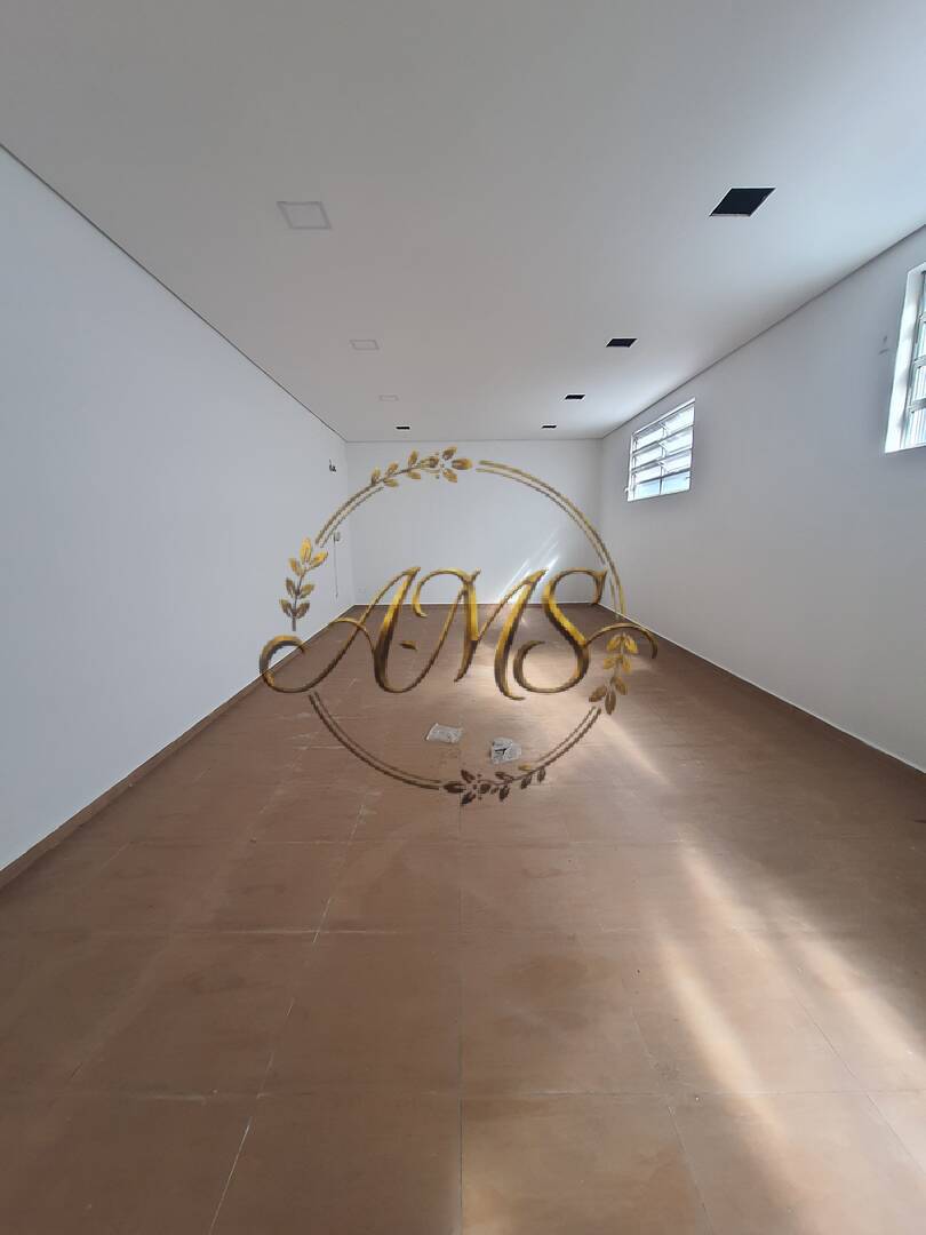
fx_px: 464
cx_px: 463
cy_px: 618
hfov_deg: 89.9
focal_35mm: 13
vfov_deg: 106.2
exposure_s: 1/60
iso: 125
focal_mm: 1.74
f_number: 2.2
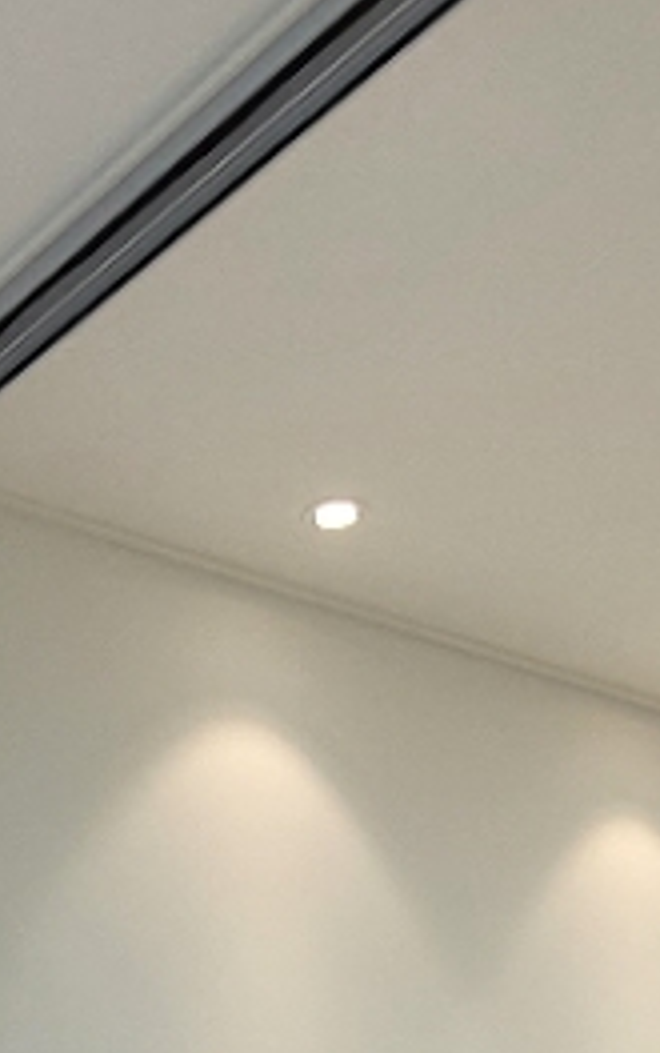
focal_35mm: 67
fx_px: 1923
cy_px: 1369
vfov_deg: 26.1
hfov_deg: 19.2
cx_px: 112
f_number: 2.2
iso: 80
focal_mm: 2.2
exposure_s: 1/120
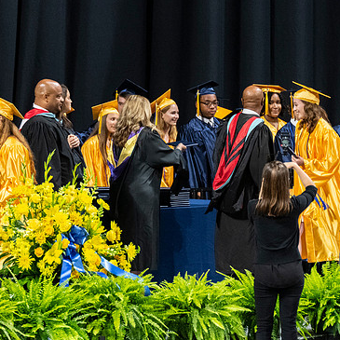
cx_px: 309
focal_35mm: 457
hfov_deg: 3.8
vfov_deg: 3.8
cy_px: 175
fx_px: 5078
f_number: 4
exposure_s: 1/200
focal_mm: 190
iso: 2000
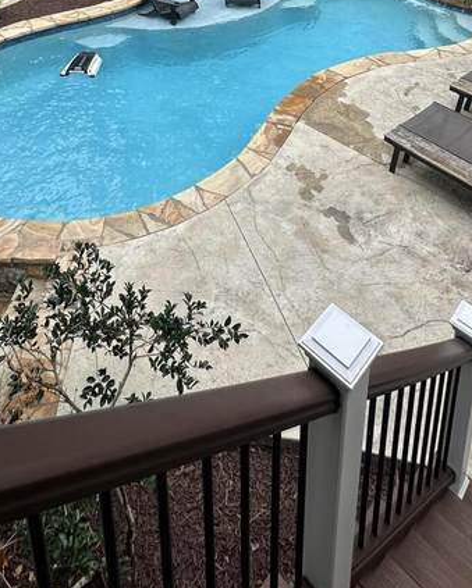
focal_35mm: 31
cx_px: 205
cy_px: -65
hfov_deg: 47.0
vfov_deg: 43.5
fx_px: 541
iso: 40
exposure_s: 1/506
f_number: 2.2
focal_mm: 2.22
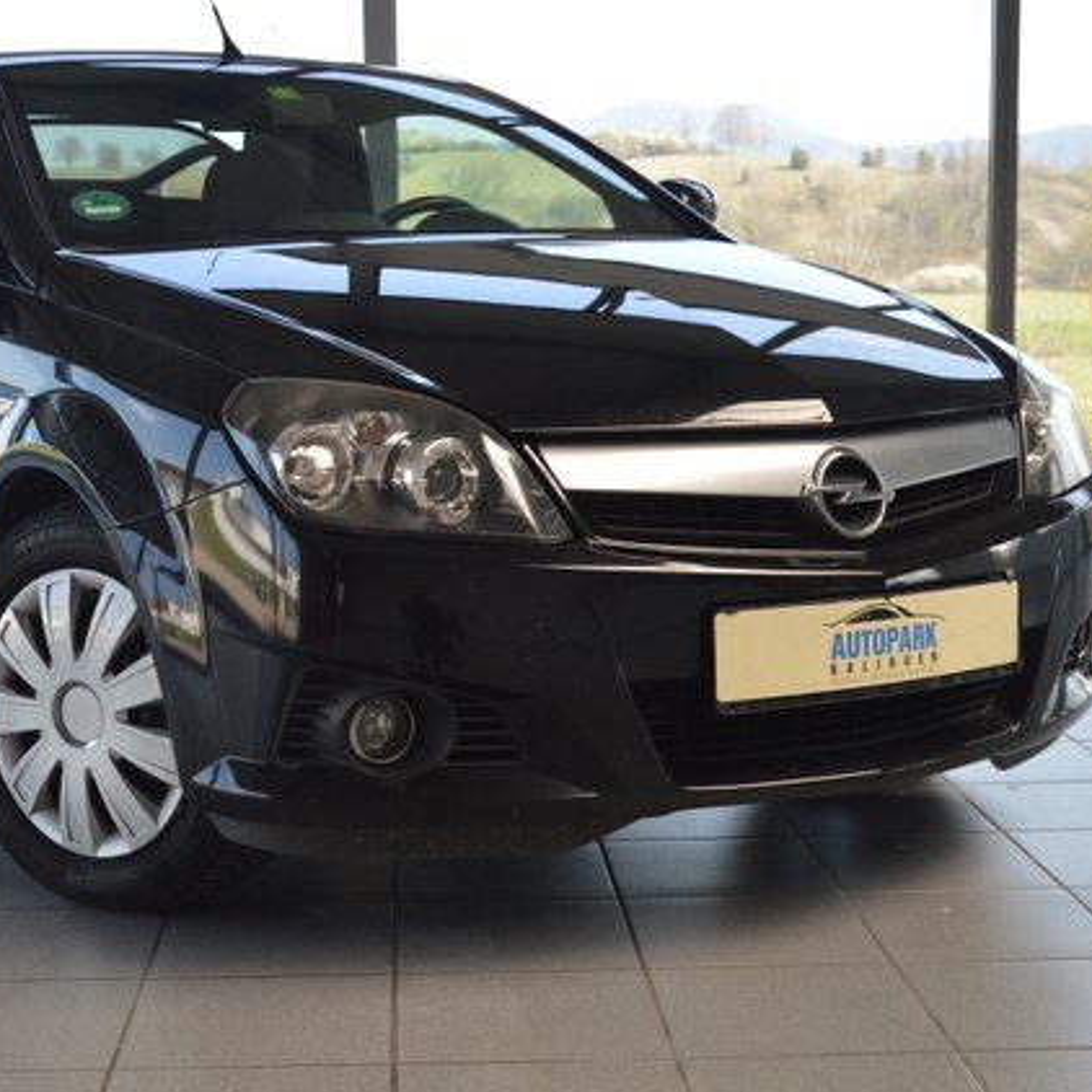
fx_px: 2070
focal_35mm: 58
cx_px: 386
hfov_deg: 29.4
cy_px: 546
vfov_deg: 29.6
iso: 250
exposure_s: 1/125
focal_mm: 30
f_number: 5.6
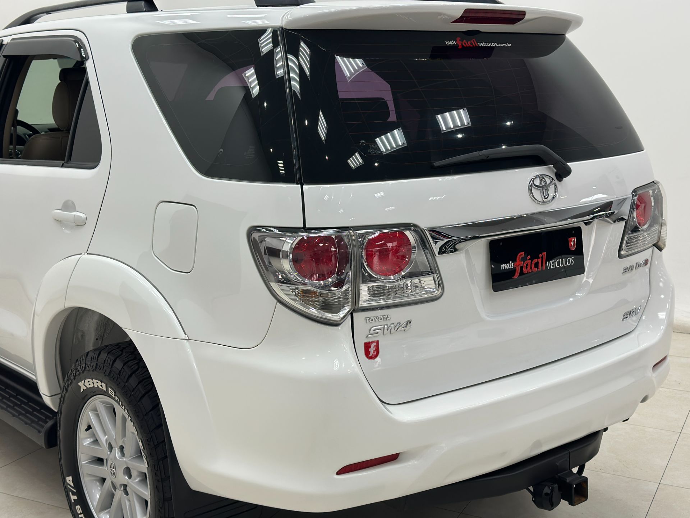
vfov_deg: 30.3
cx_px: 345
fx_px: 957
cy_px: 259
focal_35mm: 48
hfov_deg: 39.7
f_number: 1.78
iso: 80
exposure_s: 1/120
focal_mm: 6.86
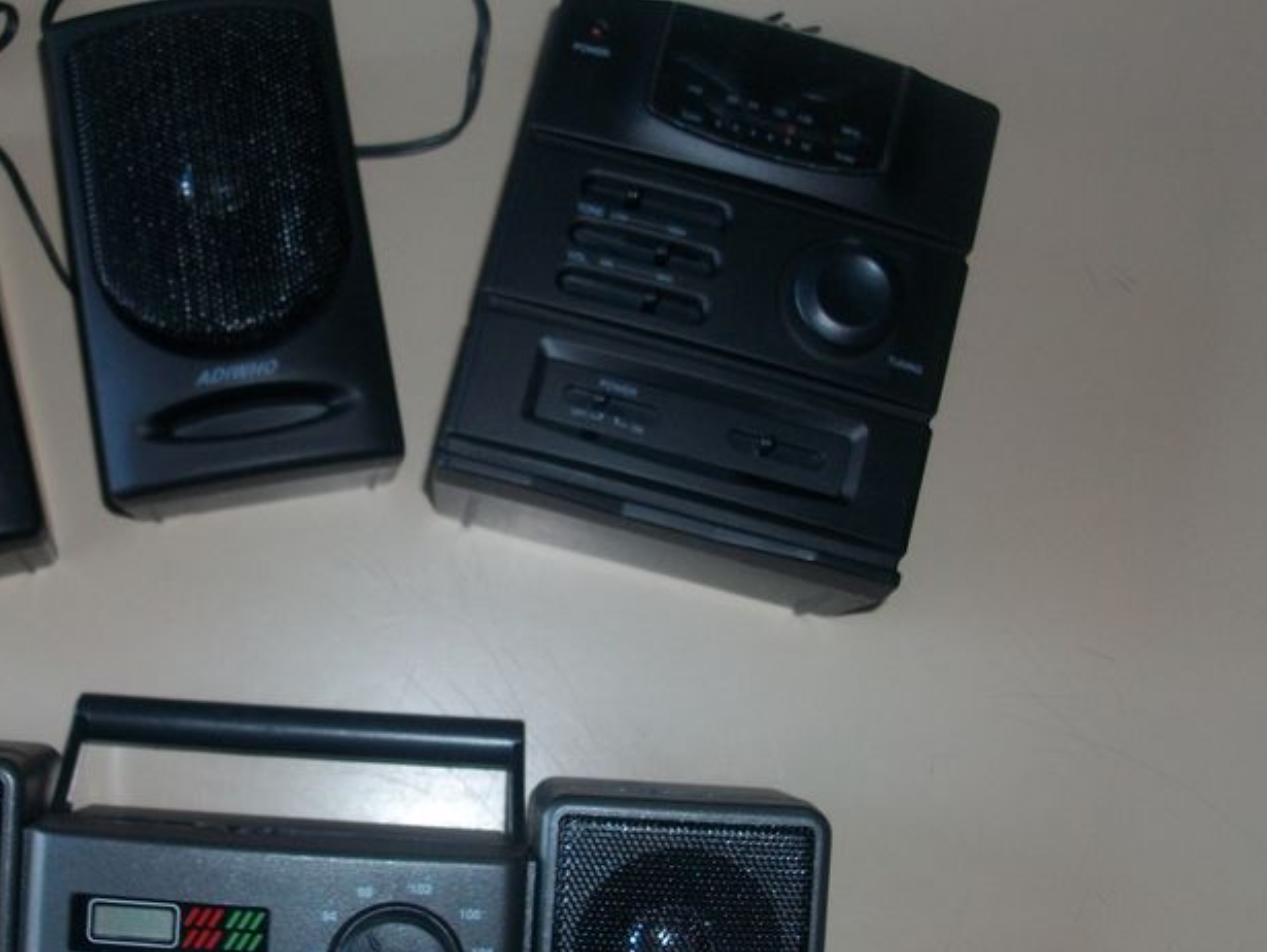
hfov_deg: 36.5
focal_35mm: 52
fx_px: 1904
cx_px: 447
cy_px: 575
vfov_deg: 28.0
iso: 80
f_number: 2.9
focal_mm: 5.7
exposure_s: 1/40
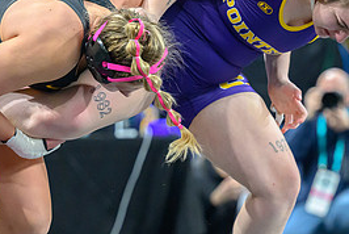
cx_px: 109
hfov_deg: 6.2
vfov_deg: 4.2
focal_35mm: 330
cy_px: 154
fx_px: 3203
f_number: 2.8
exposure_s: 1/800
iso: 5600
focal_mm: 135
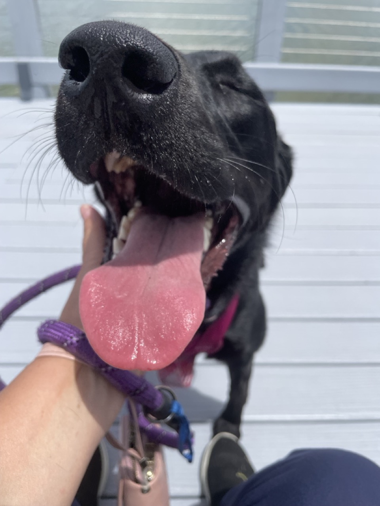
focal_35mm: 26
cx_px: 190
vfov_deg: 67.3
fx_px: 381
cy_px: 253
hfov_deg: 53.1
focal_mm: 4.2
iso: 32
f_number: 1.6
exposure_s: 1/4132
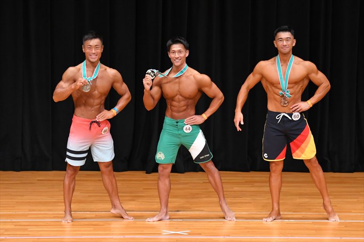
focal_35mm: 255
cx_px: 182
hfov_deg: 8.1
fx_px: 2577
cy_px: 121
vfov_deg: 5.4
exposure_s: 1/400
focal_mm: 170
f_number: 5.6
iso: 4000
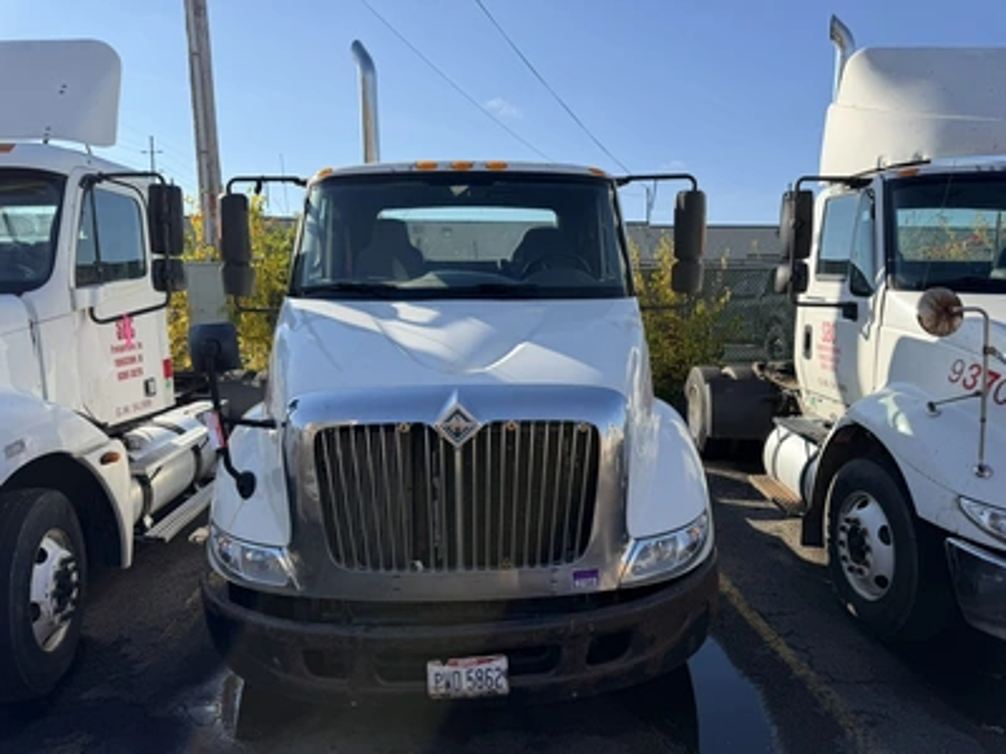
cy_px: 377
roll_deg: -0.7
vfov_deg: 56.8
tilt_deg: -6.6
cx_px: 503
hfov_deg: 71.6
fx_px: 697
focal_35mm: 24
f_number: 1.78
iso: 80
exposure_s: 1/3425
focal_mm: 6.76
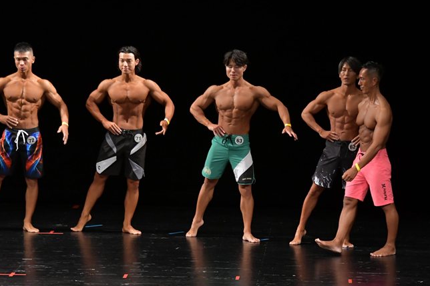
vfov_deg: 5.7
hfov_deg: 8.5
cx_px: 243
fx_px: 2902
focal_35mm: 243
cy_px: 170
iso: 3200
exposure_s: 1/400
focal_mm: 135
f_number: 5.6
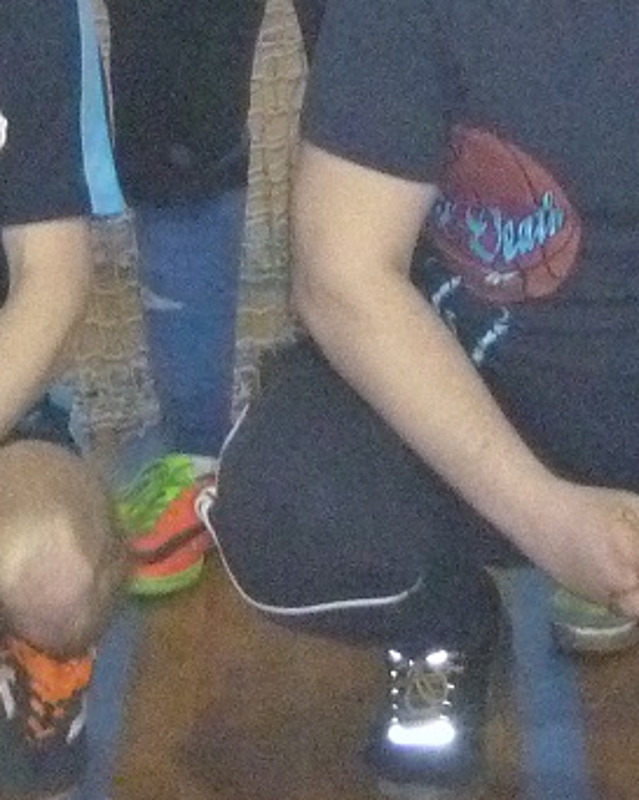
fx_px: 4687
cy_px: -767
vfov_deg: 9.2
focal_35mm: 198
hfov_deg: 7.7
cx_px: -290
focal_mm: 6.8
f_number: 4
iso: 640
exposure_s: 1/30
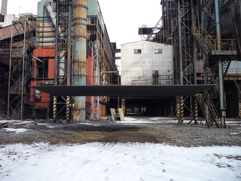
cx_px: 120
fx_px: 223
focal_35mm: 32
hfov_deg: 56.8
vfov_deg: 44.2
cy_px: 90
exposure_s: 1/200
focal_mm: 5.2
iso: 100
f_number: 4
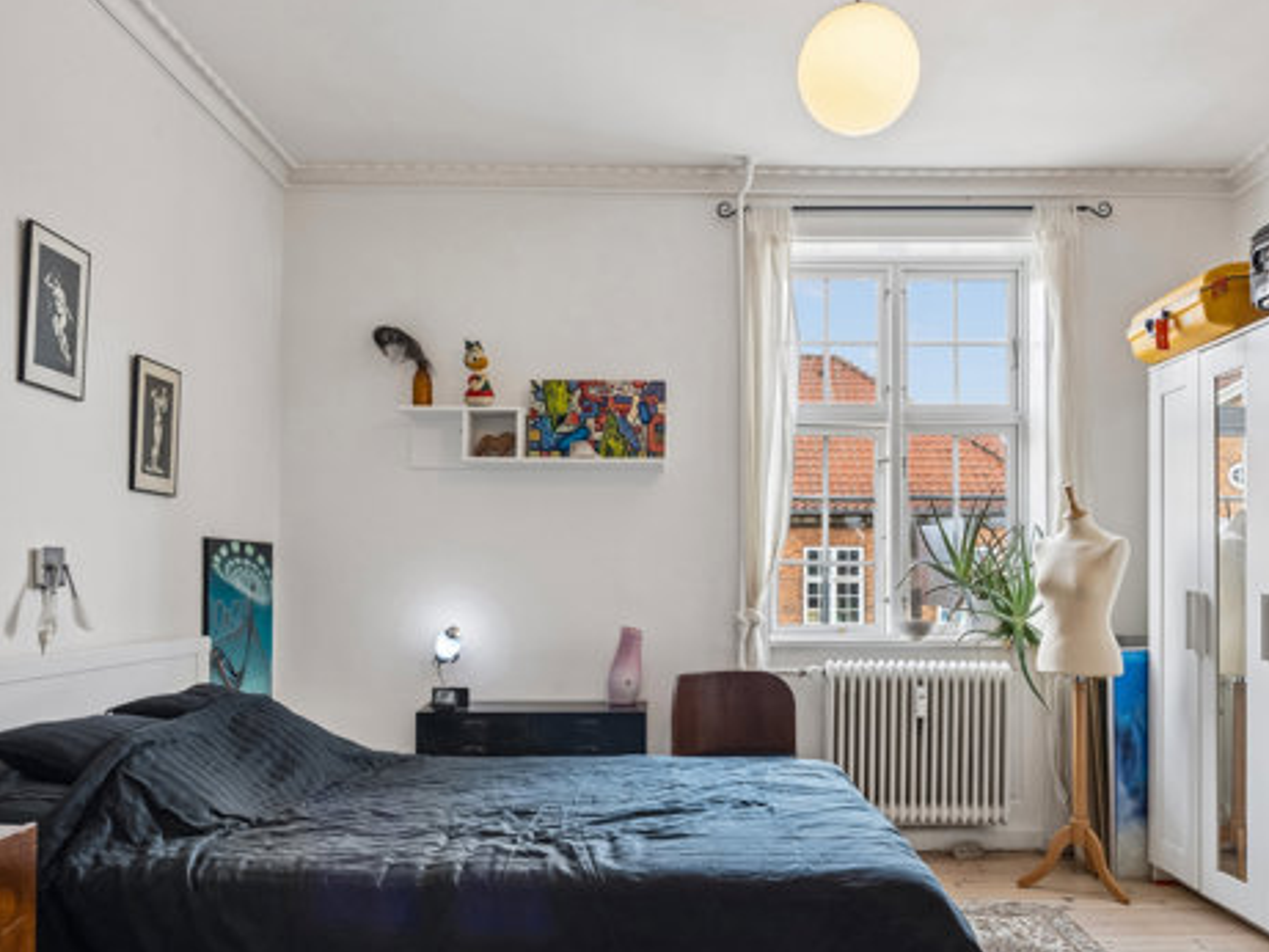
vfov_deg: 46.4
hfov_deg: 59.9
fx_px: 1100
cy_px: 590
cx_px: 680
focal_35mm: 30
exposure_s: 1/2
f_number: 11
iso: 160
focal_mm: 18
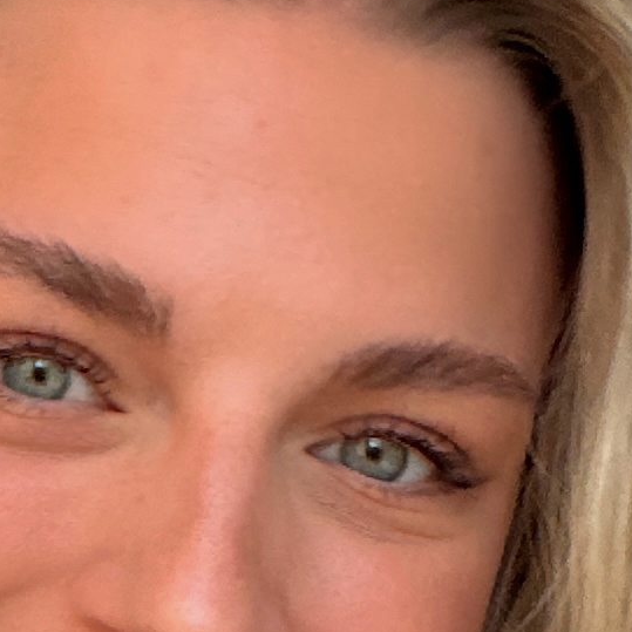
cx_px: 98
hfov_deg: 11.4
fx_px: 3140
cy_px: 723
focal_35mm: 152
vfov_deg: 11.3
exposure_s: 1/121
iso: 64
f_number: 1.9
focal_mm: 2.71
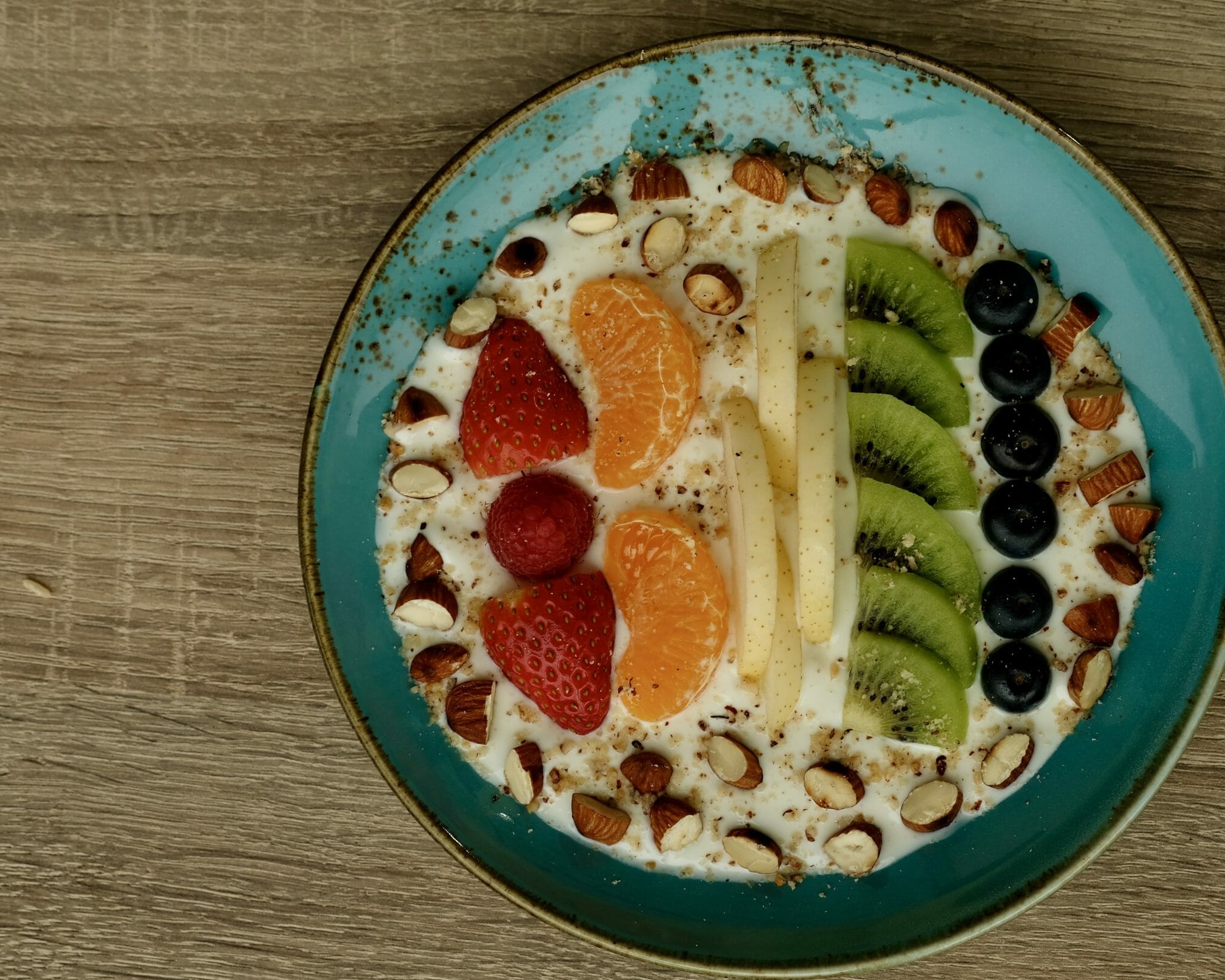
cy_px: 500
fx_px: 3880
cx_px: 770
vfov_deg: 14.4
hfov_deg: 17.9
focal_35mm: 107
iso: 200
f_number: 5.6
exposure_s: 1/300
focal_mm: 60
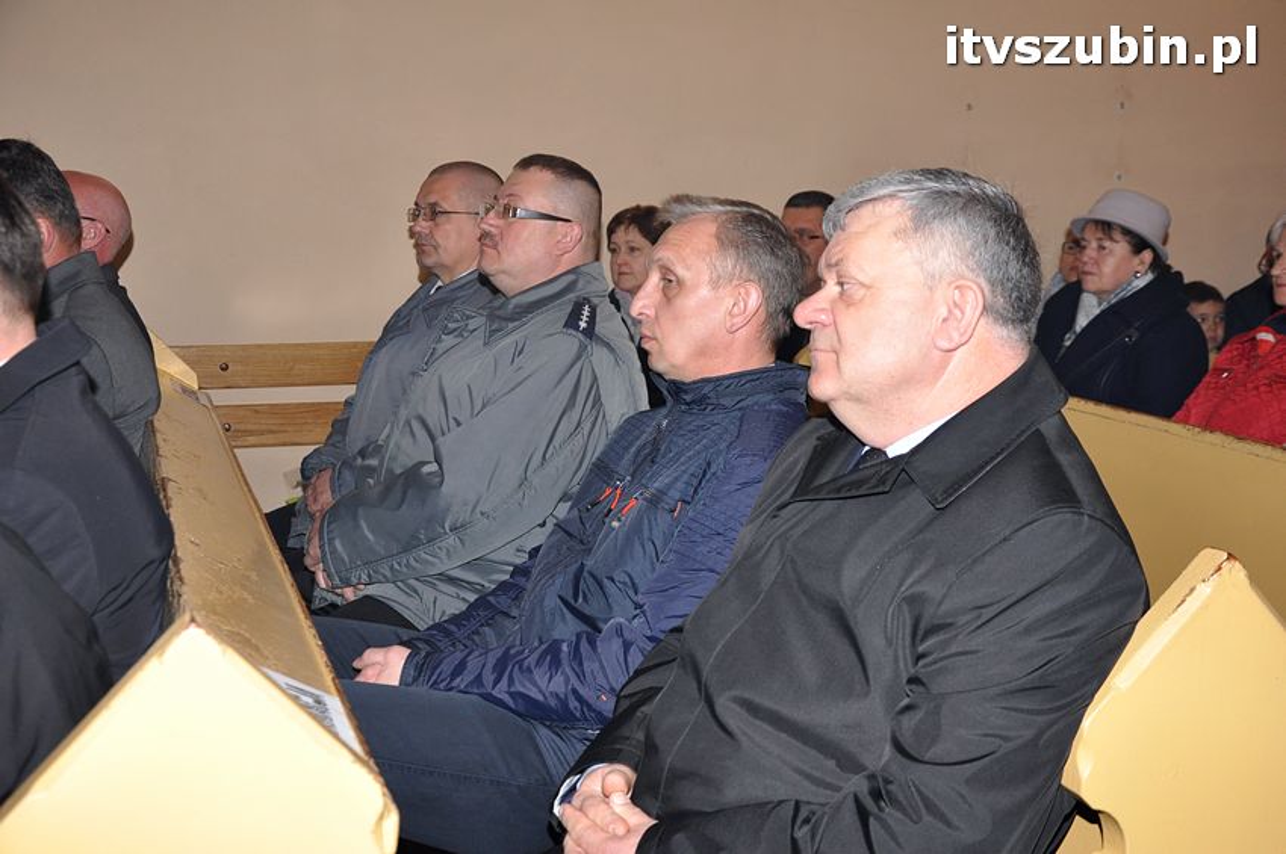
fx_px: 1713
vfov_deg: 28.0
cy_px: 427
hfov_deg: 41.1
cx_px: 643
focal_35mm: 48
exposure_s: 1/60
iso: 800
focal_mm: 32
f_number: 5.6
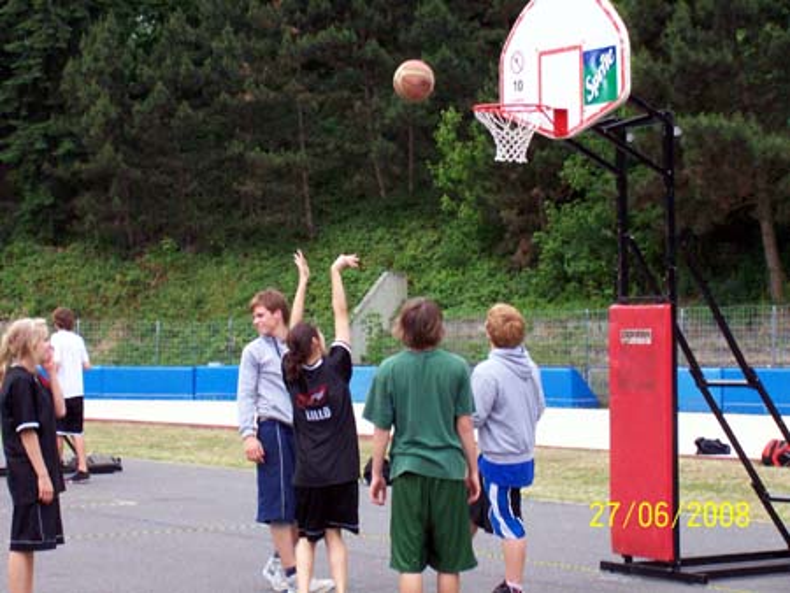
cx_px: 395
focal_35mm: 102
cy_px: 296
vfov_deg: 14.5
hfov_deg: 19.3
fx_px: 2329
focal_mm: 16.8
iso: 153
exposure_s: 1/256
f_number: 4.6
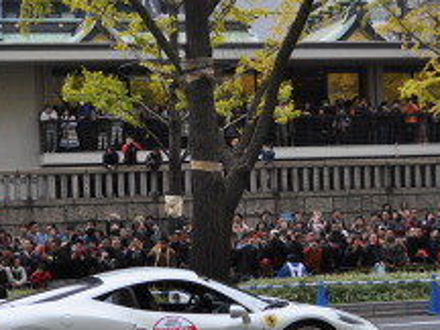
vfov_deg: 14.9
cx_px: 124
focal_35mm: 99
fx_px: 1258
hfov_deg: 19.7
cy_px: 189
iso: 640
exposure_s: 1/1000
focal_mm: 28
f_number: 4.5
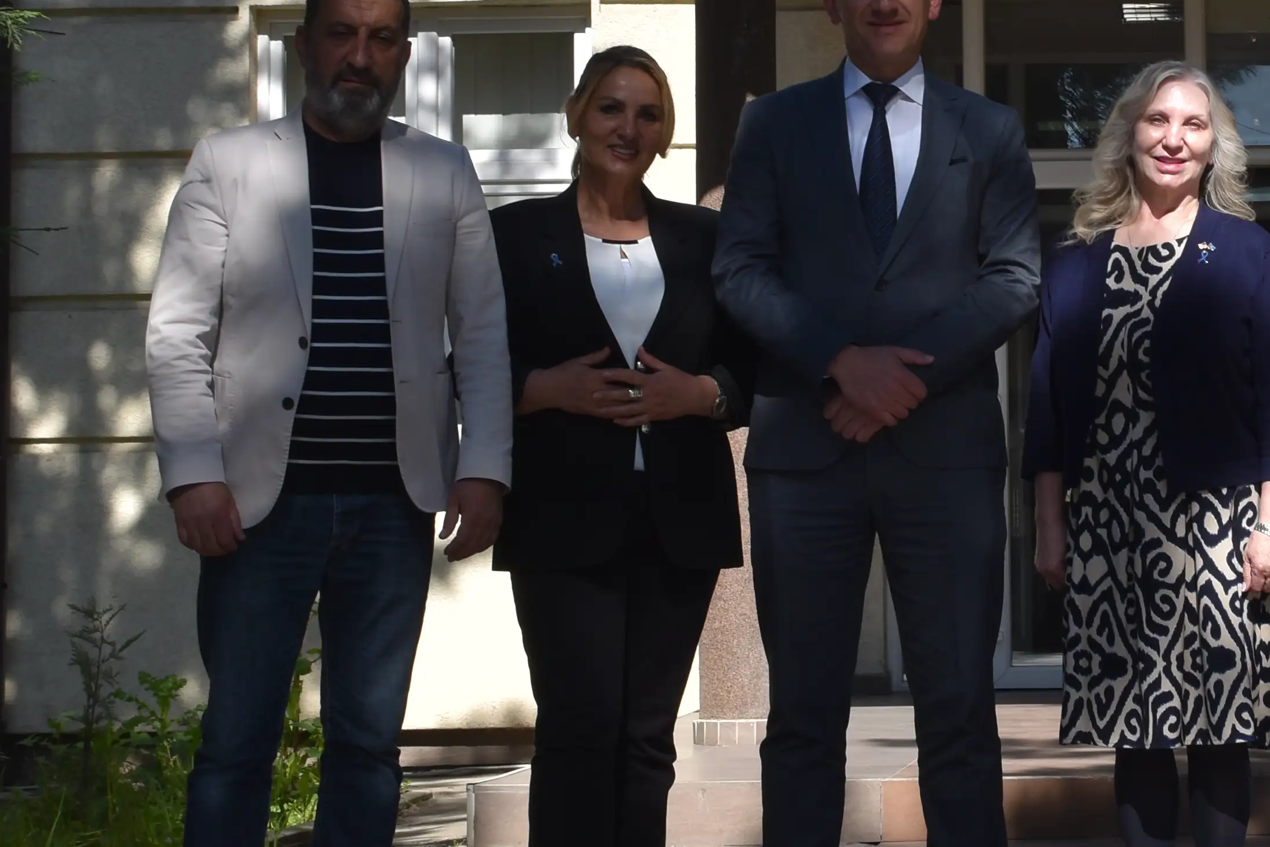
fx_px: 3774
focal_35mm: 107
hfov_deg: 18.7
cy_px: 260
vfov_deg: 12.8
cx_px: 1184
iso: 100
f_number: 8
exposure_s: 1/200
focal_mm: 26
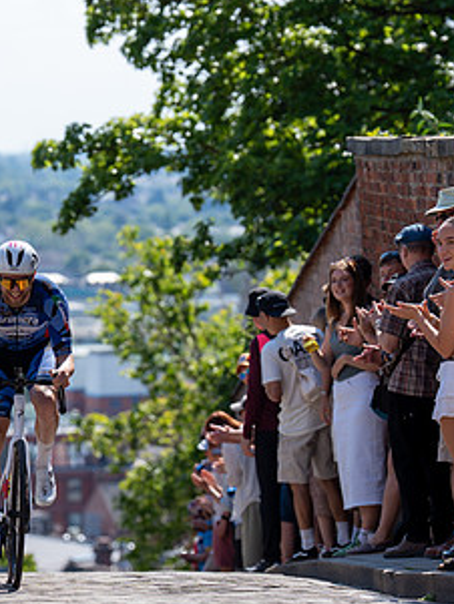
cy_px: 364
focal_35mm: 248
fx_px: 4334
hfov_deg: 6.0
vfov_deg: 8.0
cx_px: 32
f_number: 3.5
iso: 100
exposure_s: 1/1000
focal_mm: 134
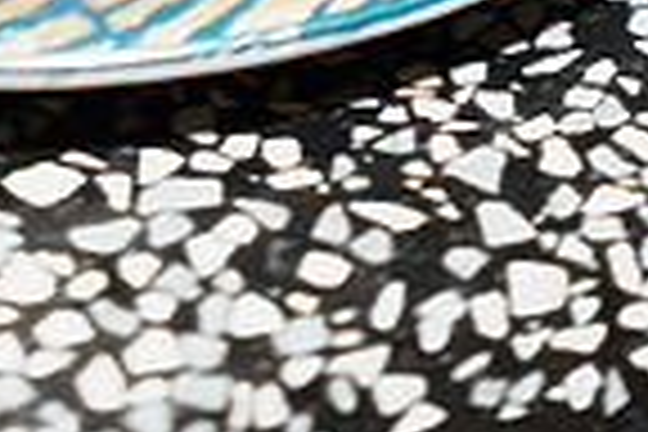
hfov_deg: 5.4
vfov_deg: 3.6
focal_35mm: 379
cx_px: 45
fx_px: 6821
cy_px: -598
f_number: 2.8
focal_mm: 70
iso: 125
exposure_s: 1/60
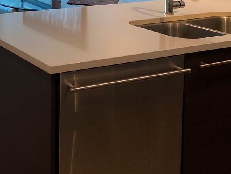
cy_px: -50
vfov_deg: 19.5
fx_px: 467
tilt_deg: -5.3
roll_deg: -0.3
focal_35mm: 70
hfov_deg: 26.2
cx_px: -4
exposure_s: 1/60
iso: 64
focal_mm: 4.25
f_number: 1.8
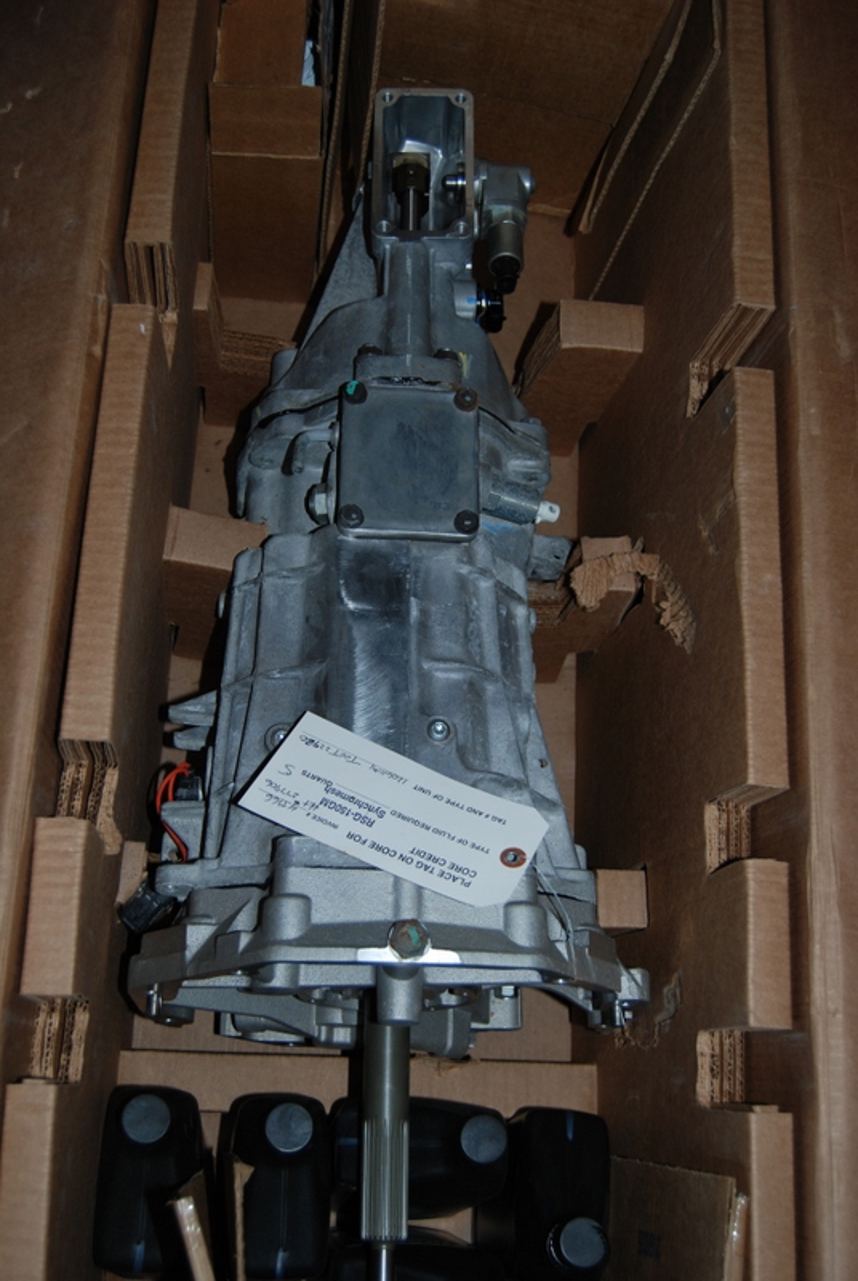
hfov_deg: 34.3
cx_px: 429
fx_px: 1389
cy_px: 640
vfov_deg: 49.5
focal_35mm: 39
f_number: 4.2
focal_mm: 26
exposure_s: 1/60
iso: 200
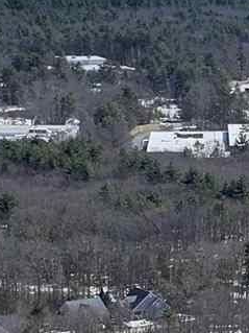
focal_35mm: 231
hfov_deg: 6.1
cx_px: 620
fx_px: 2217
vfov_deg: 8.4
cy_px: 440
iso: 130
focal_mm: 12.29
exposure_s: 1/5000
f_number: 2.8
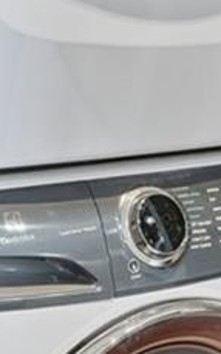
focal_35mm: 146
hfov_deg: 8.9
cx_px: 195
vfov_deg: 14.2
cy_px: 30
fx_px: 1408
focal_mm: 16
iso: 400
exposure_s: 1/50
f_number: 8
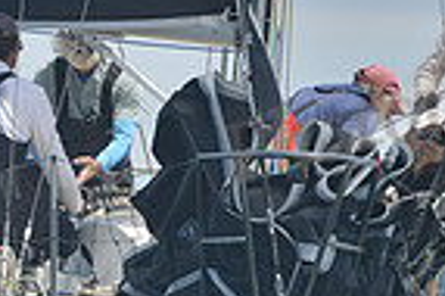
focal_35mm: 851
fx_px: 10507
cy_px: 310
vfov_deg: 1.6
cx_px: 65
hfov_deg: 2.4
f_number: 8
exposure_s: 1/800
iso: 280
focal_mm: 210
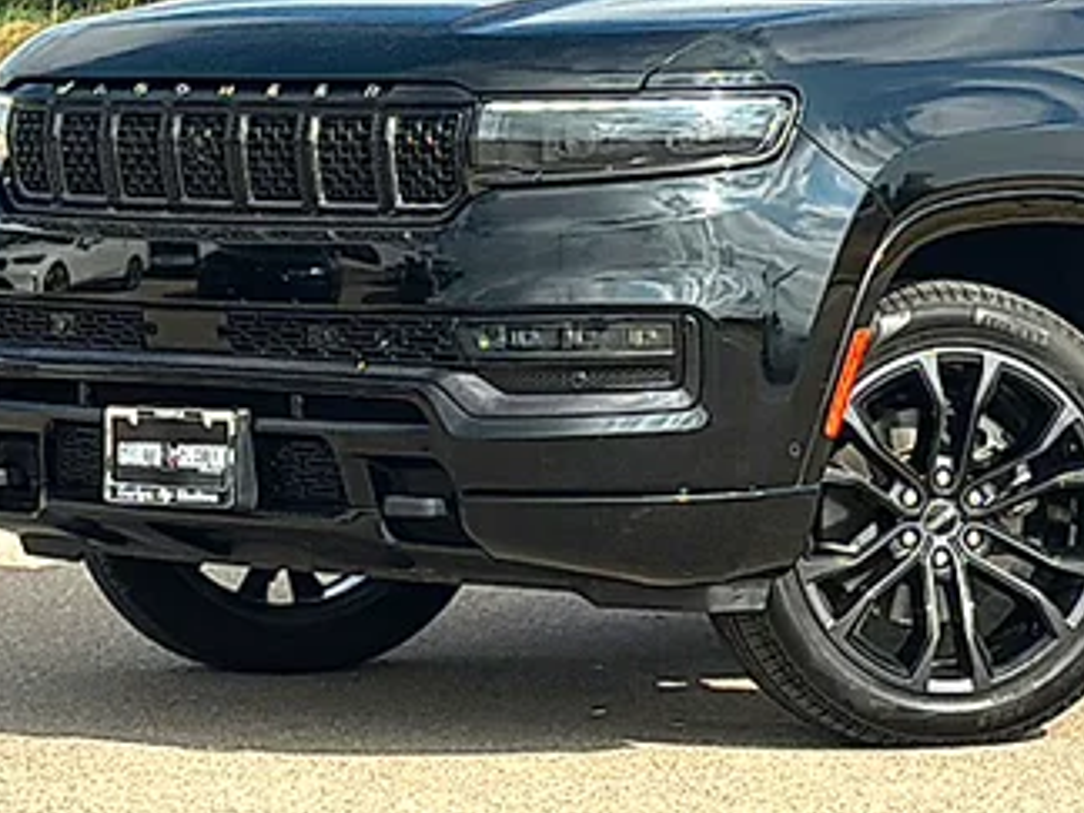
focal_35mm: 136
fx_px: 4259
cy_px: 212
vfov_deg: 10.9
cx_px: 984
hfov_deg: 14.4
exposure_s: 1/4608
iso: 100
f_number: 1.78
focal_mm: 6.86
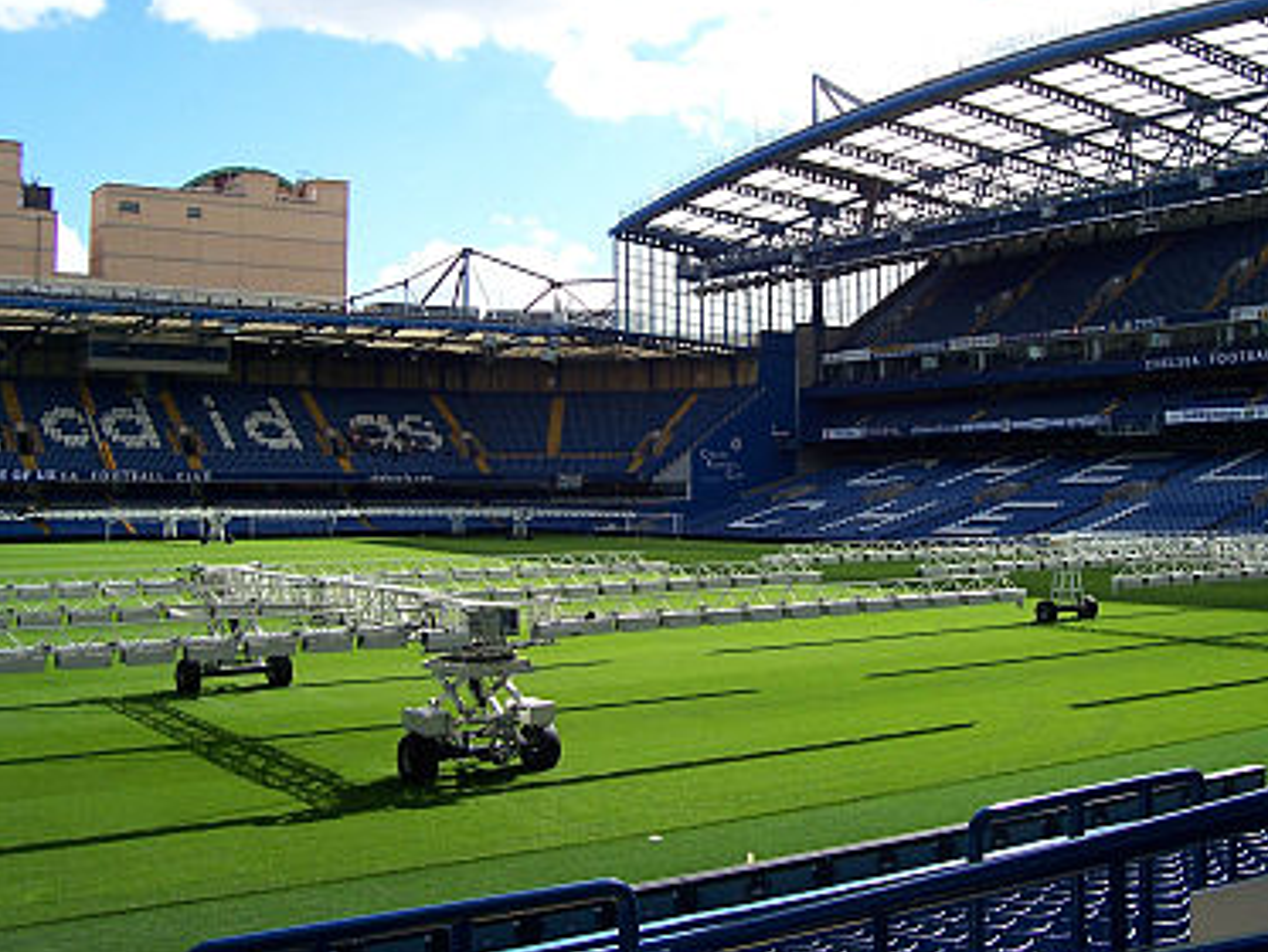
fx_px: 1502
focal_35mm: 41
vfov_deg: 35.1
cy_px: 391
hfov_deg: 45.7
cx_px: 700
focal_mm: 5.6
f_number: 5.6
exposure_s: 1/350
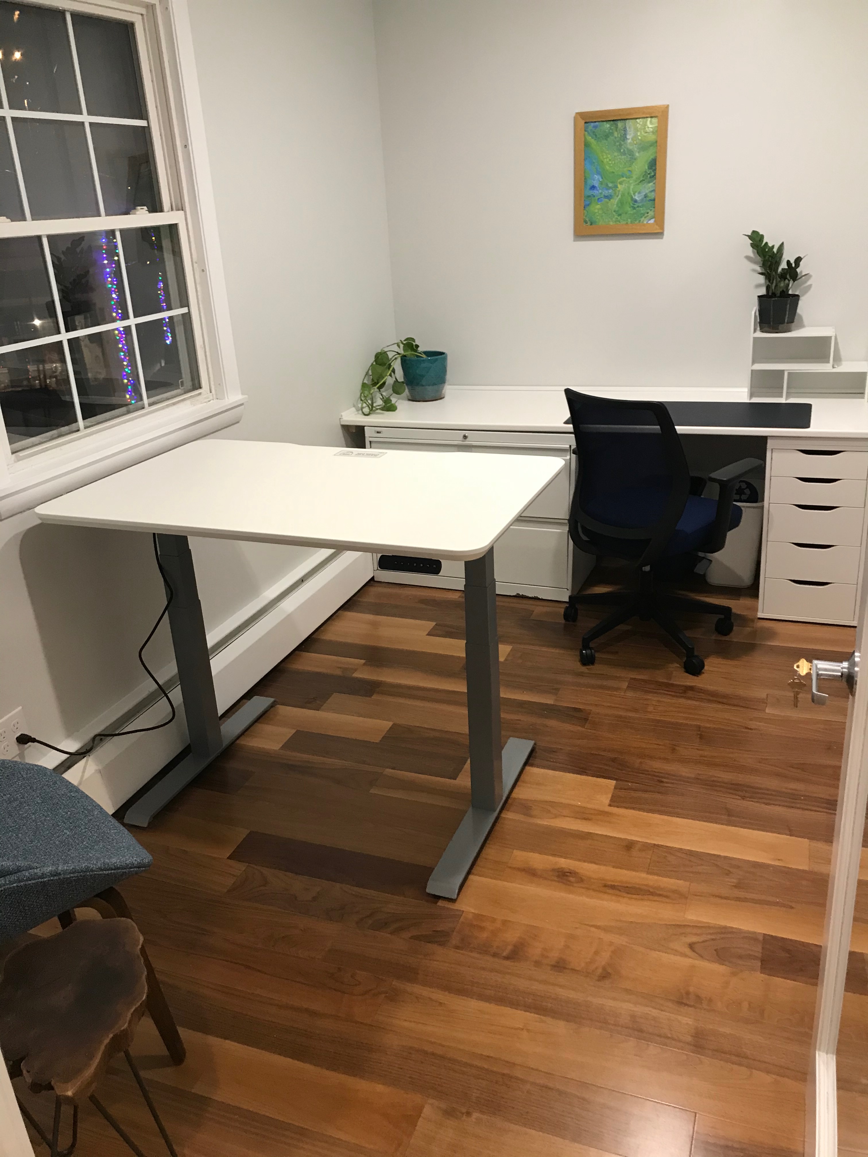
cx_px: 434
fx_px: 936
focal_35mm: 28
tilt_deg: -21.5
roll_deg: +4.2
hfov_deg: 49.7
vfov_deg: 63.4
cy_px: 578
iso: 40
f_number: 1.8
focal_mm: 3.99
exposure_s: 1/15
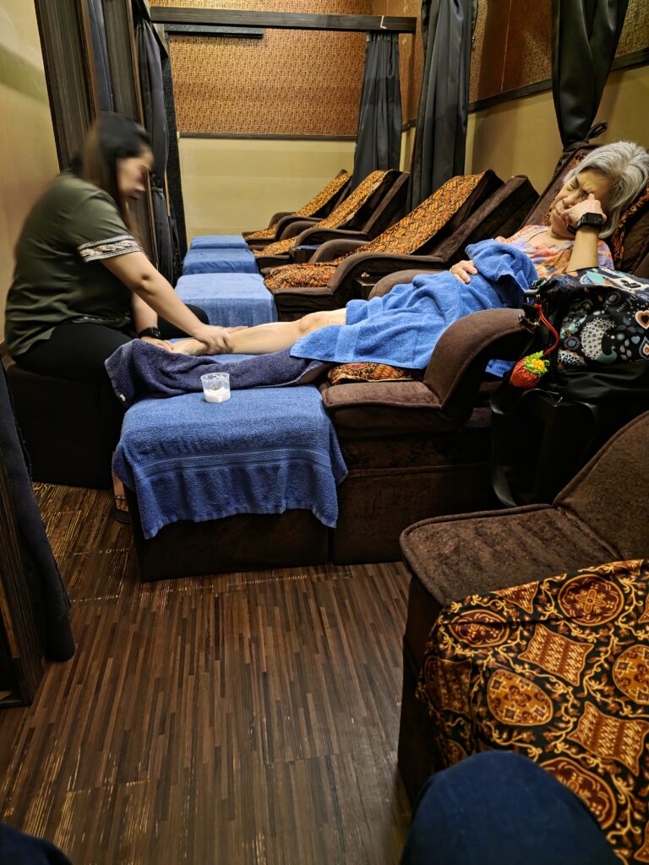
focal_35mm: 23
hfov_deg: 58.9
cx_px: 324
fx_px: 575
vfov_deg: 73.9
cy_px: 432
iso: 3200
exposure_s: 1/9.09
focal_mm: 6.3
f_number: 1.7
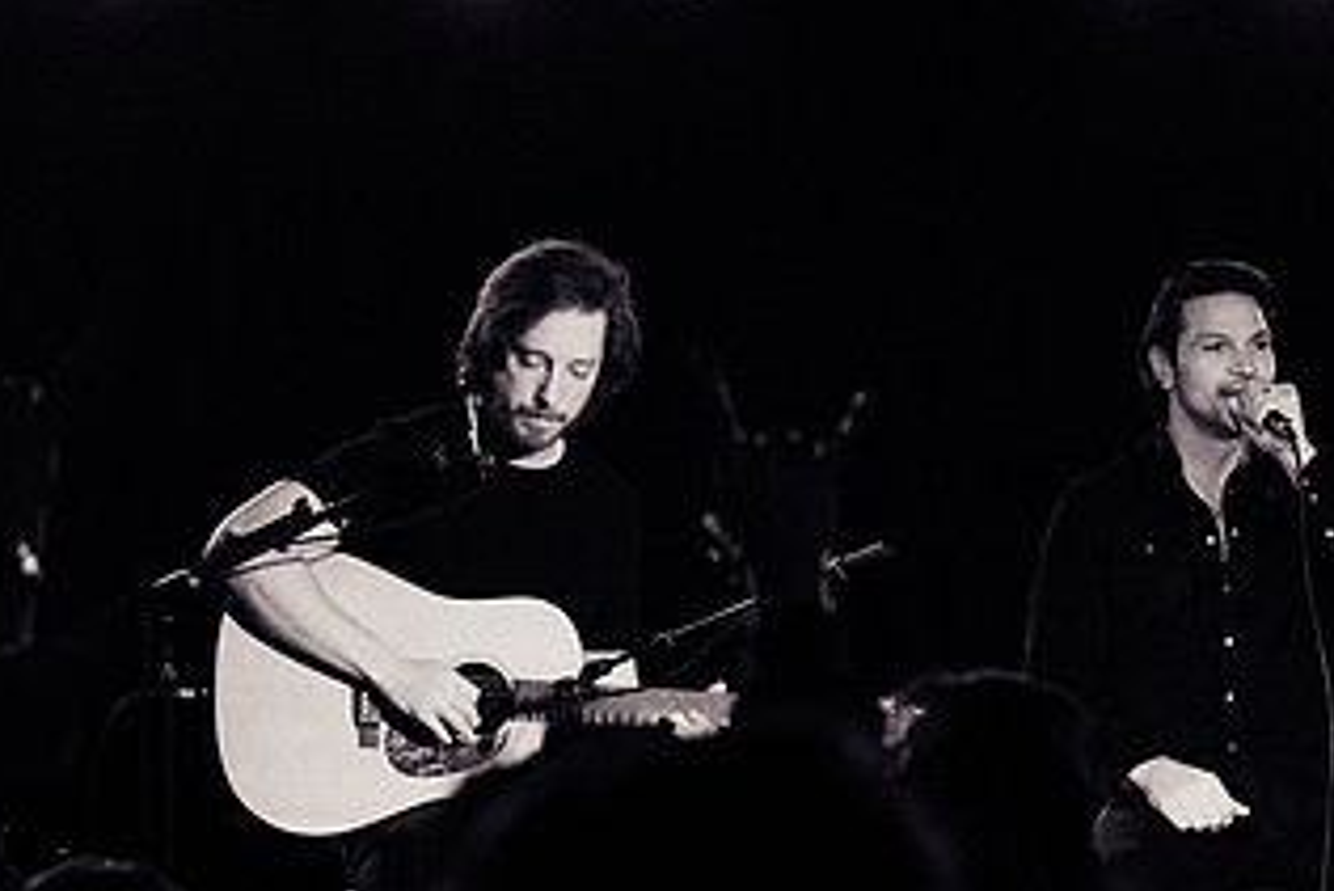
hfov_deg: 13.7
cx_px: 1202
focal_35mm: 148
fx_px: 5486
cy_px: 514
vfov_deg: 9.3
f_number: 4
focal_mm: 70
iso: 3200
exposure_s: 1/640
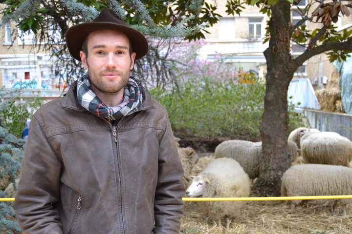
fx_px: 381
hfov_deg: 49.6
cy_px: 117
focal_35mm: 39
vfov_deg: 34.2
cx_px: 176
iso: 400
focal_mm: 26
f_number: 5
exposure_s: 1/100
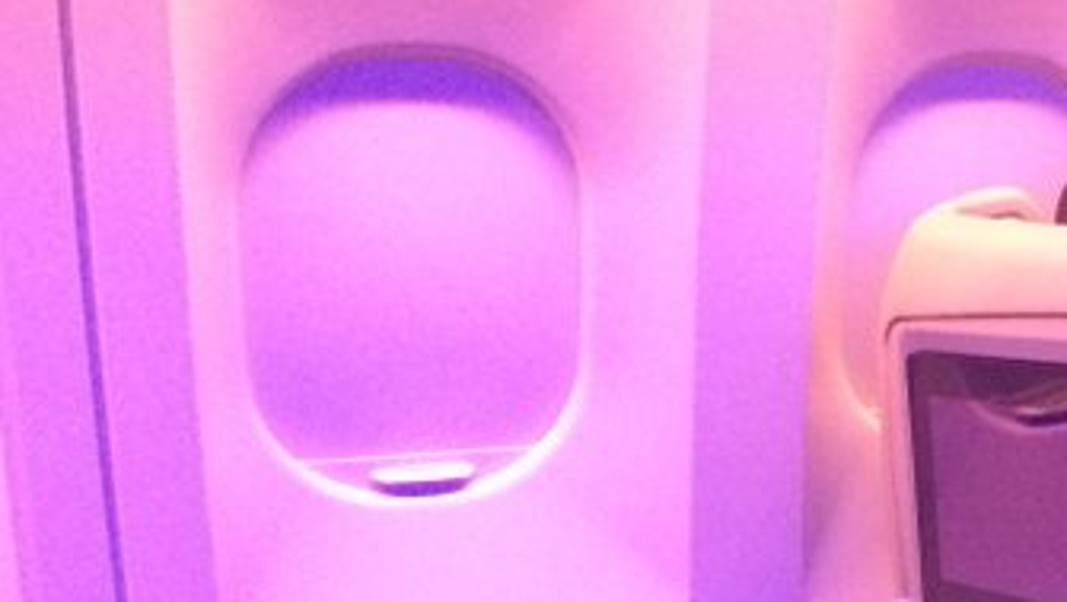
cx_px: 1271
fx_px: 2208
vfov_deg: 14.8
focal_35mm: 78
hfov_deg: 24.6
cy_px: 799
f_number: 2.2
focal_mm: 4.12
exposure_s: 1/15
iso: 320
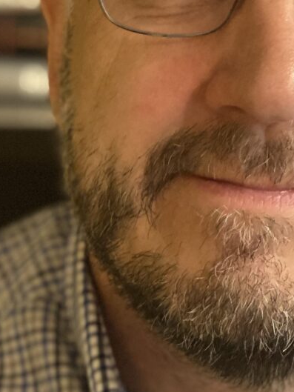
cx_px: 228
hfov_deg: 9.8
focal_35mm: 151
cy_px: 154
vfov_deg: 13.1
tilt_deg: -11.6
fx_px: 1709
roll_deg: -0.2
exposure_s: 1/24
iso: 400
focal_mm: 6
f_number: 2
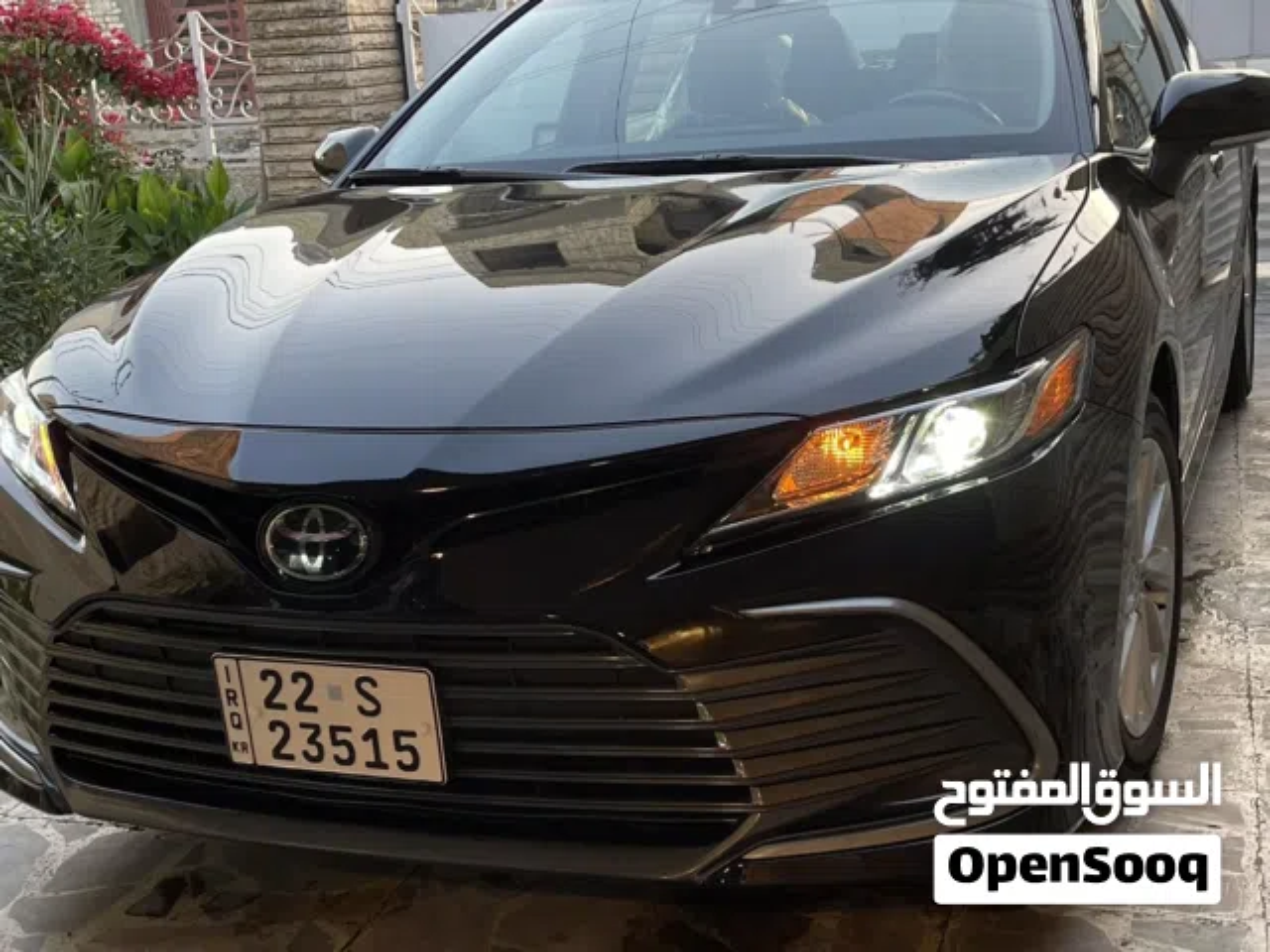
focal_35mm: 25
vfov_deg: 54.9
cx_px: 635
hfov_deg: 69.4
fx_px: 917
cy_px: 476
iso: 100
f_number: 1.6
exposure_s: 1/121
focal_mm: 5.1
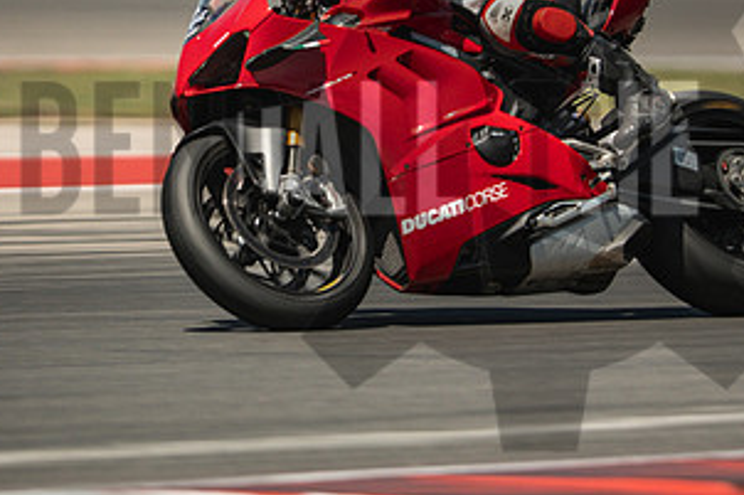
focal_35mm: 807
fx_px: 16668
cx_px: 540
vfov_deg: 1.7
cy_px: 151
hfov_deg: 2.6
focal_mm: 280
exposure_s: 1/400
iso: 500
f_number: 2.8
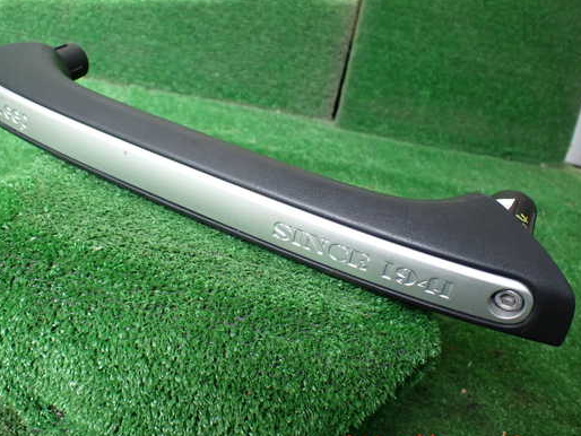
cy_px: 207
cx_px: 263
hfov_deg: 52.5
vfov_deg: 40.7
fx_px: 588
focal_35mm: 35
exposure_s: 1/125
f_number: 2.3
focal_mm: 5.4
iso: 320
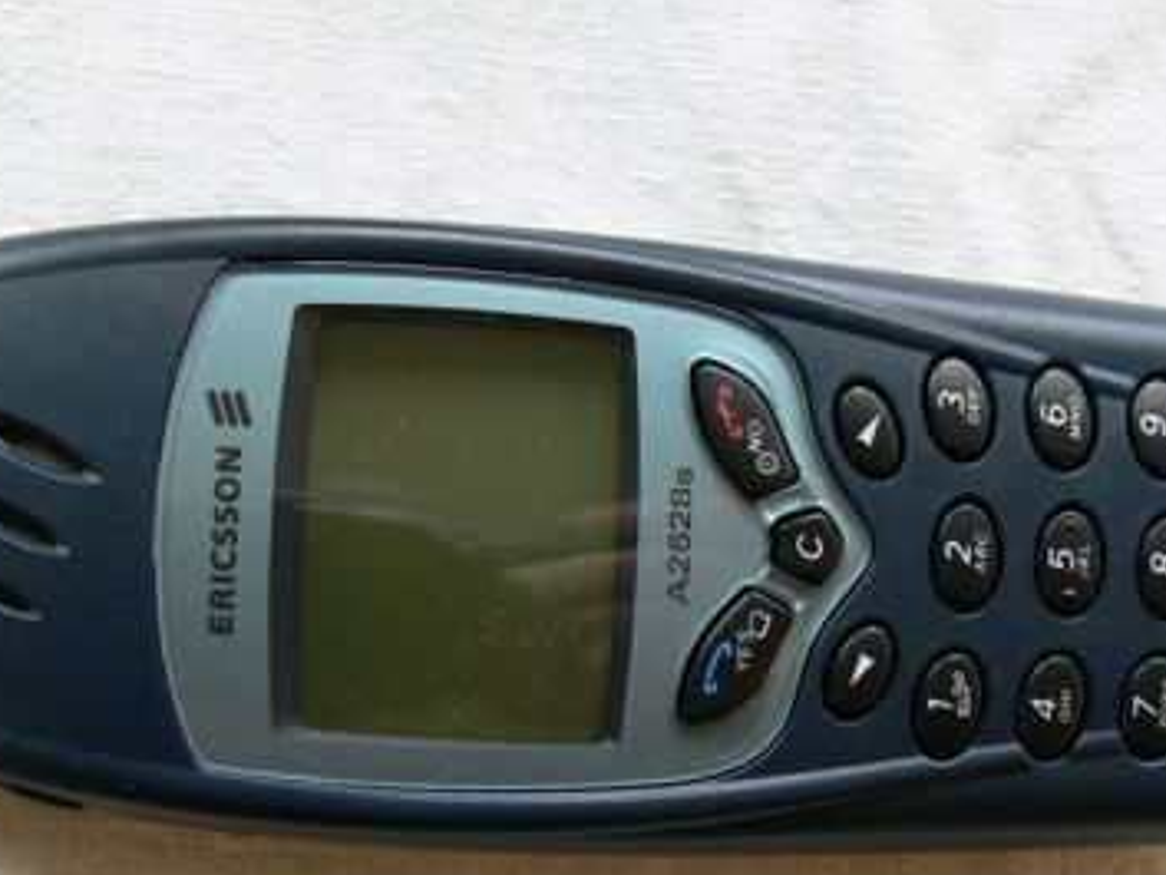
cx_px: 585
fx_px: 2426
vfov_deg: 20.4
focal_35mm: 72
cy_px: 528
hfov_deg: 27.0
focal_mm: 10.4
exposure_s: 1/60
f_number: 3.2
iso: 80
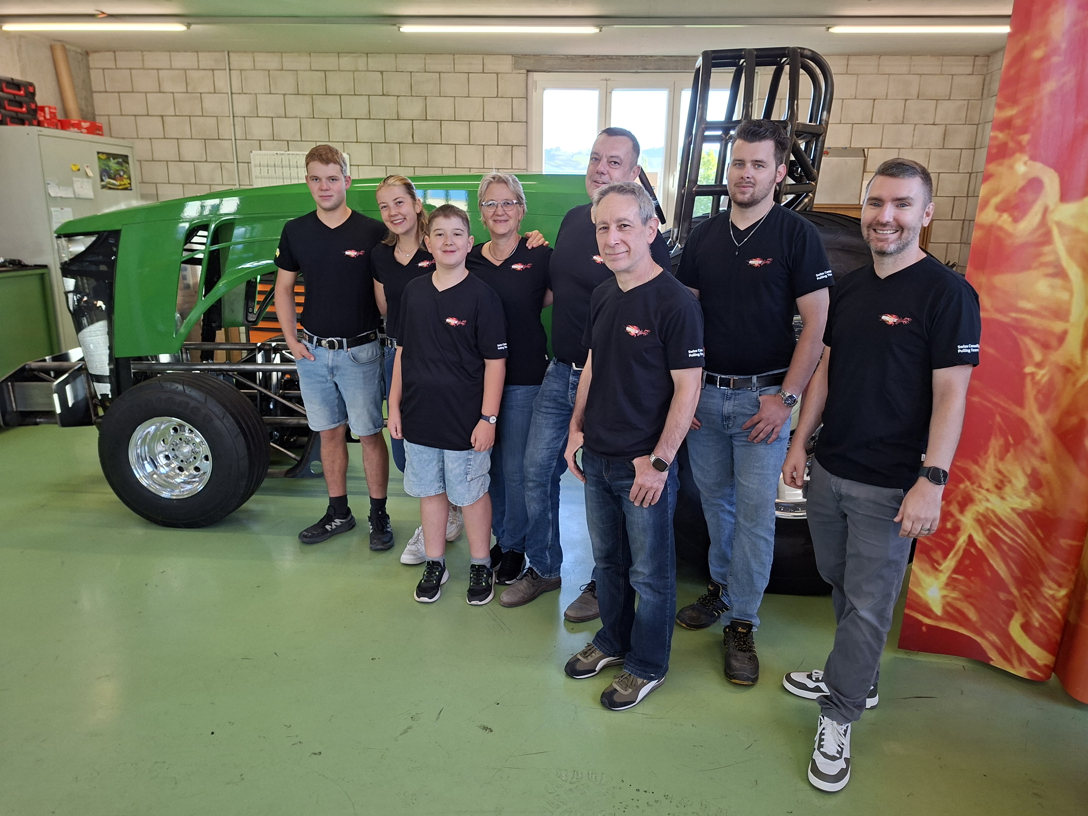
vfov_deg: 58.9
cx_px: 544
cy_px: 408
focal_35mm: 23
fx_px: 723
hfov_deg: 73.9
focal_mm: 5.54
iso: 125
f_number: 1.8
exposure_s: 1/100
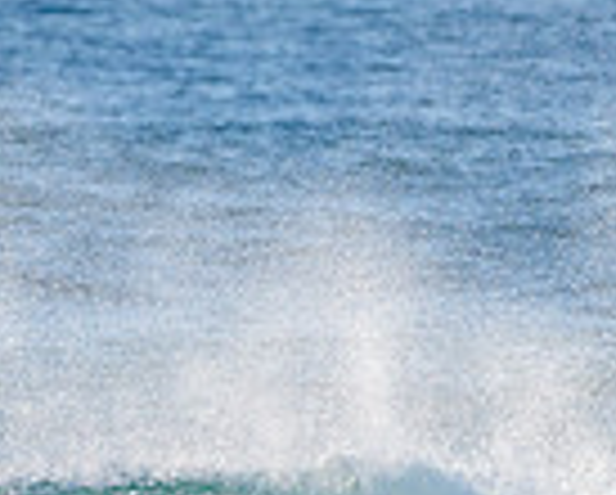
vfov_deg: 0.6
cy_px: 704
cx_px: 184
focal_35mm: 2437
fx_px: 44493
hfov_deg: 0.8
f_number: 5.6
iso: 220
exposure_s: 1/2000
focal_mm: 500
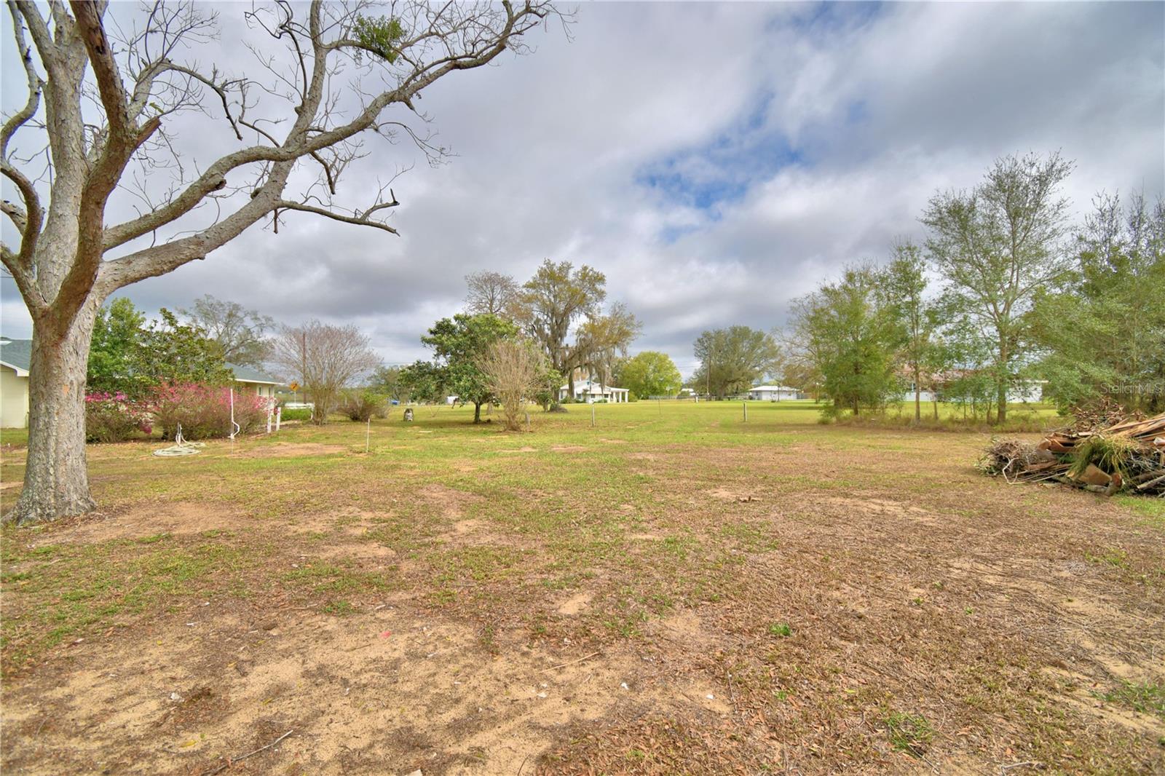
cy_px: 388
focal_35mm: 15
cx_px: 582
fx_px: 485
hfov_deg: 100.4
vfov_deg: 77.3
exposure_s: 1/1600
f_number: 4.5
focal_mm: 10
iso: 100
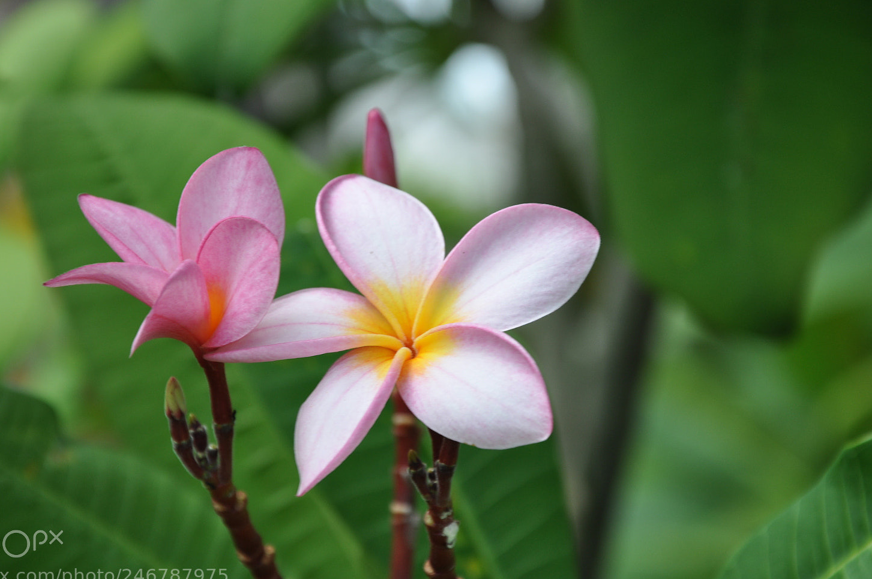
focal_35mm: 152
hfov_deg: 13.5
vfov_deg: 9.0
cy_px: 304
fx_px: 3677
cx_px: 394
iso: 200
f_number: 8
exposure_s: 1/200
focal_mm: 92
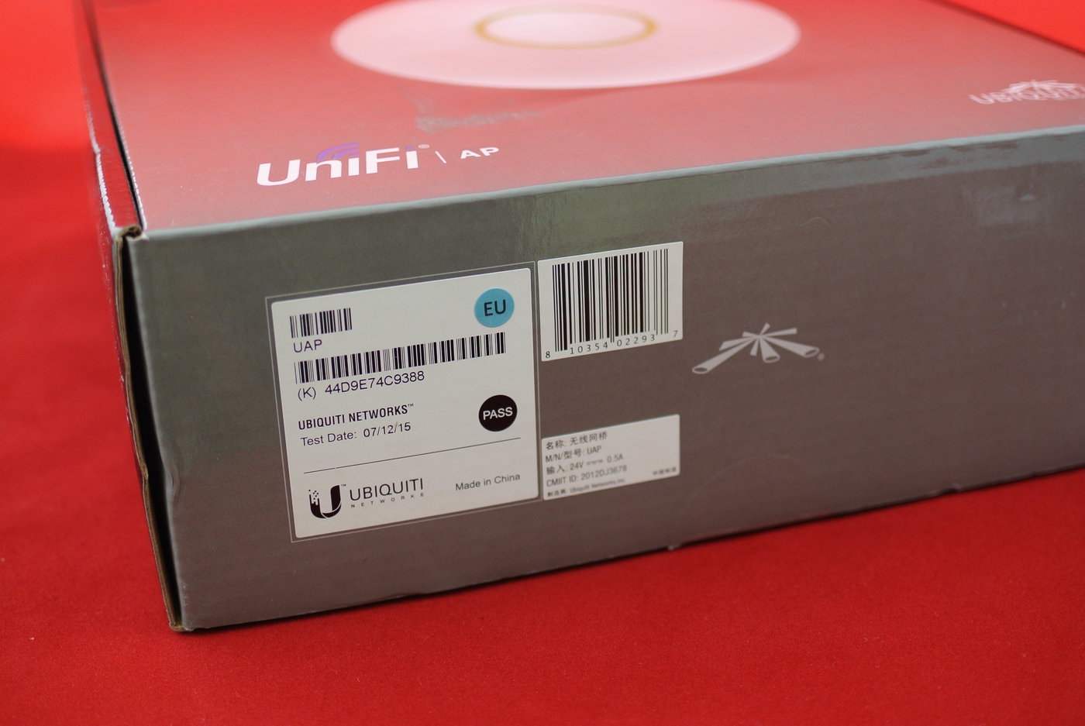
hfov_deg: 40.3
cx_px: 542
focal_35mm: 49
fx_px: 1478
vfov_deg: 27.6
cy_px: 363
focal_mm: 18.5
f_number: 1.8
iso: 100
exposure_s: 1/13
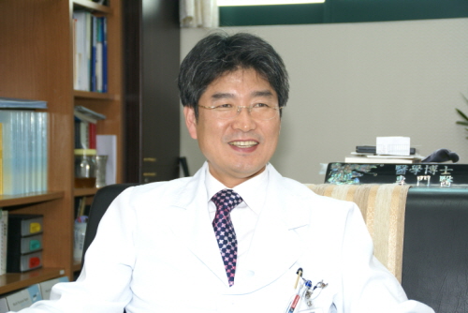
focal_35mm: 75
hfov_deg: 27.0
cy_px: 156
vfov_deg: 18.2
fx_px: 976
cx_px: 234
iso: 400
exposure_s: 1/80
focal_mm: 50
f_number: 5.6
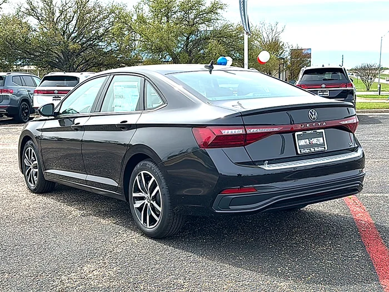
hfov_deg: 45.8
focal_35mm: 41
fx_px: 461
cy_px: 146
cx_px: 194
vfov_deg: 35.1
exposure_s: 1/3378
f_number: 1.78
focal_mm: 6.86
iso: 80
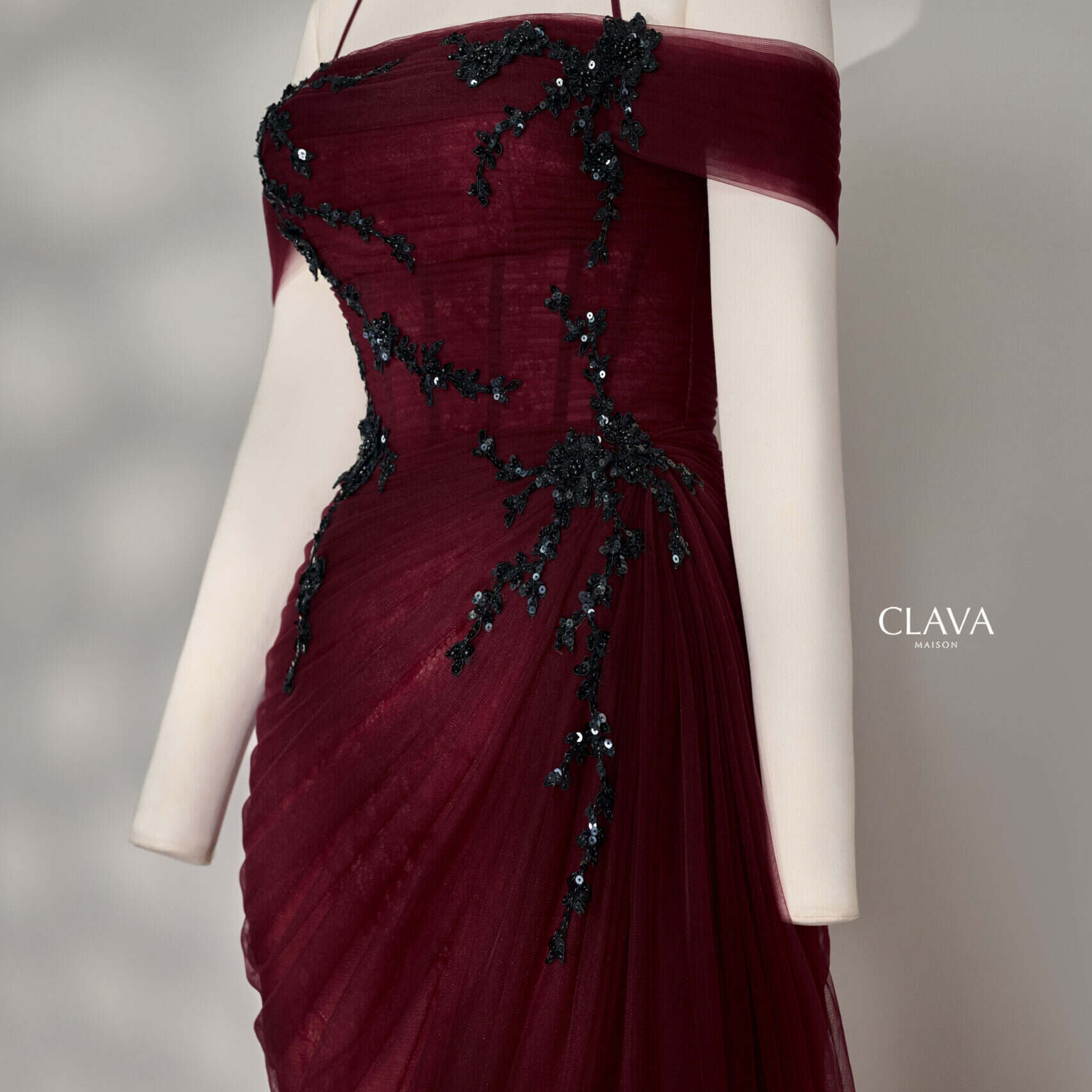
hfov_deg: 26.9
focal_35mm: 64
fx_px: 2284
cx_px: 548
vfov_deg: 26.9
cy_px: 551
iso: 1000
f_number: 5
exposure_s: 1/125
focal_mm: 50
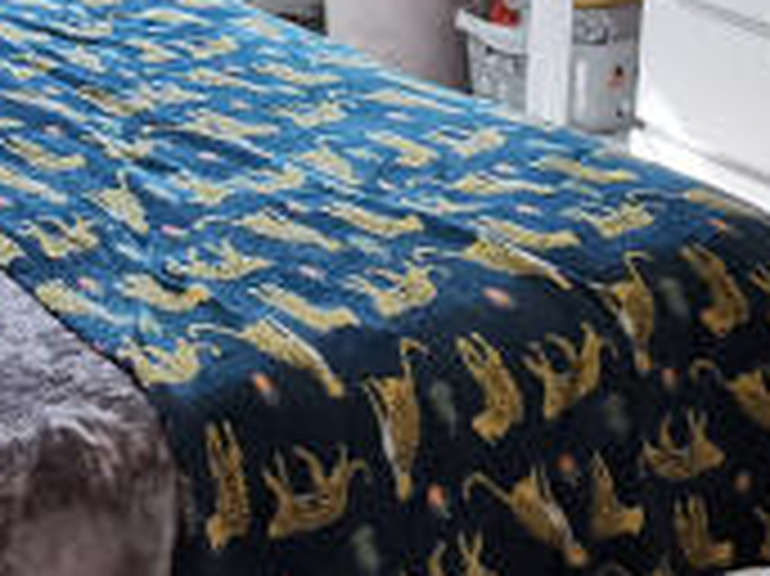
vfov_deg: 14.7
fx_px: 2134
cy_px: -171
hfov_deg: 20.1
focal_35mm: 96
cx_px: 113
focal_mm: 2.35
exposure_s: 1/50
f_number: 2.2
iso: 100
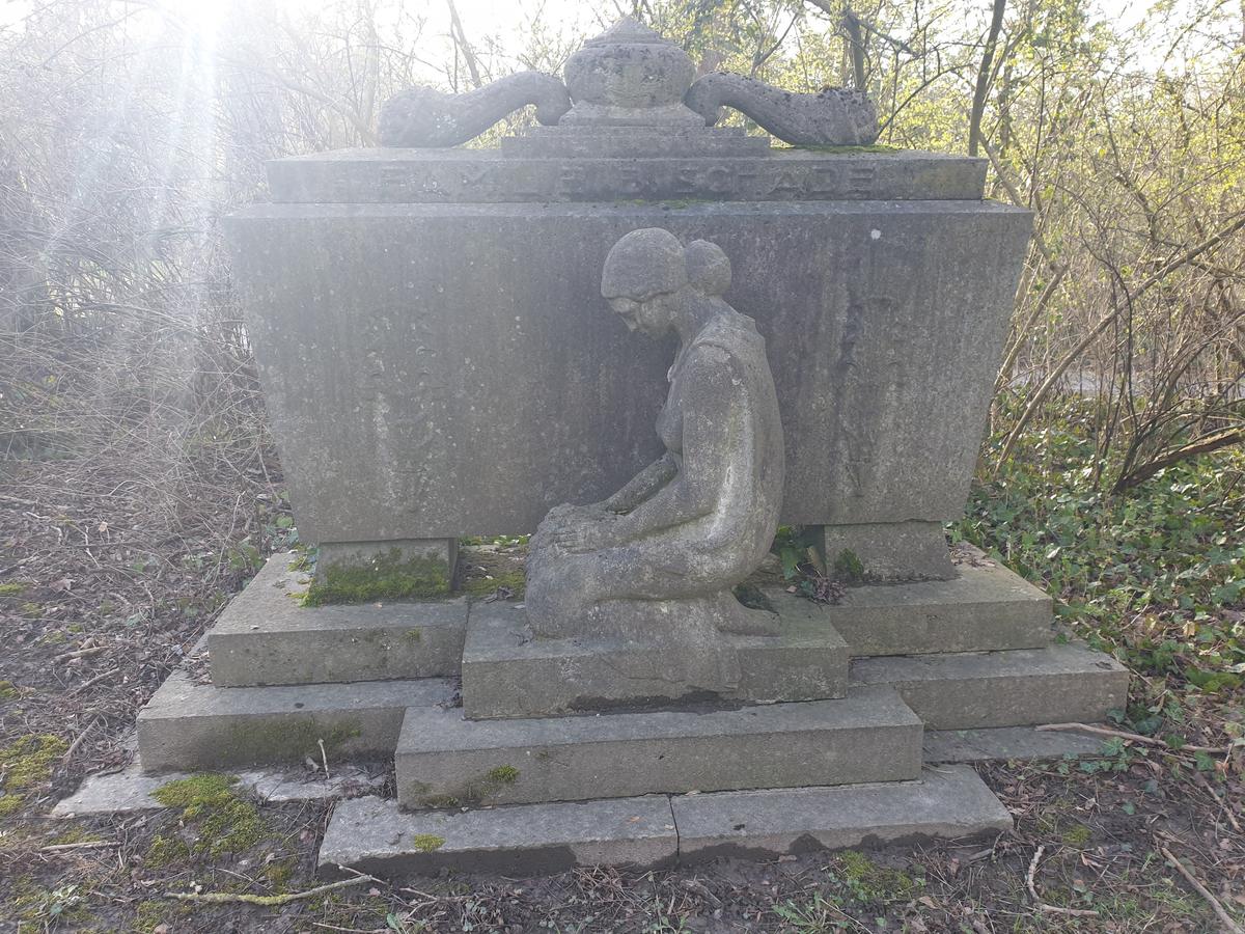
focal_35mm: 26
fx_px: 935
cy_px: 467
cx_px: 622
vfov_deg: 53.1
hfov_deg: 67.3
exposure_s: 1/100
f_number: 2.4
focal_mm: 4.3
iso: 100
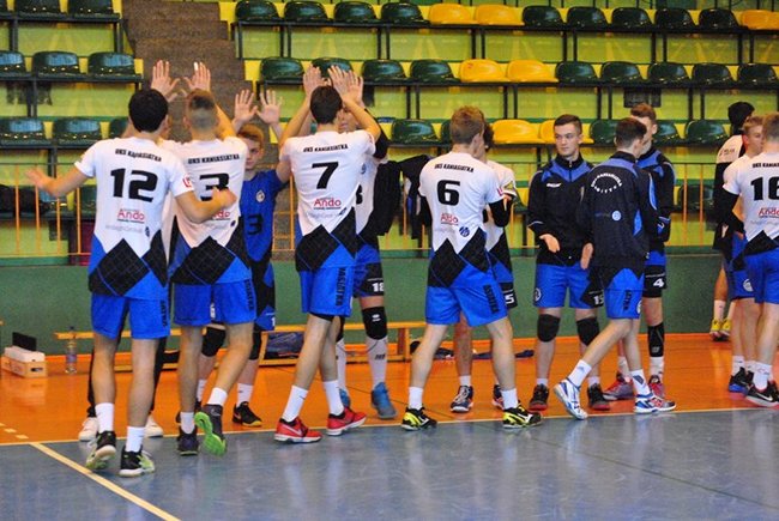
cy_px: 260
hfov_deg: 20.0
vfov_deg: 13.5
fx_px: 2210
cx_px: 390
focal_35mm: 102
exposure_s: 1/125
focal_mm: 68
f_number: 5.6
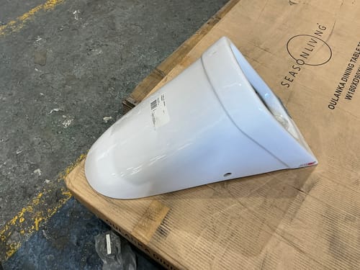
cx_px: 180
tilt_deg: -54.7
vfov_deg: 49.7
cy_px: 135
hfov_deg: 63.4
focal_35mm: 28
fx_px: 291
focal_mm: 3
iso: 50
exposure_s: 1/50
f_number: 1.8
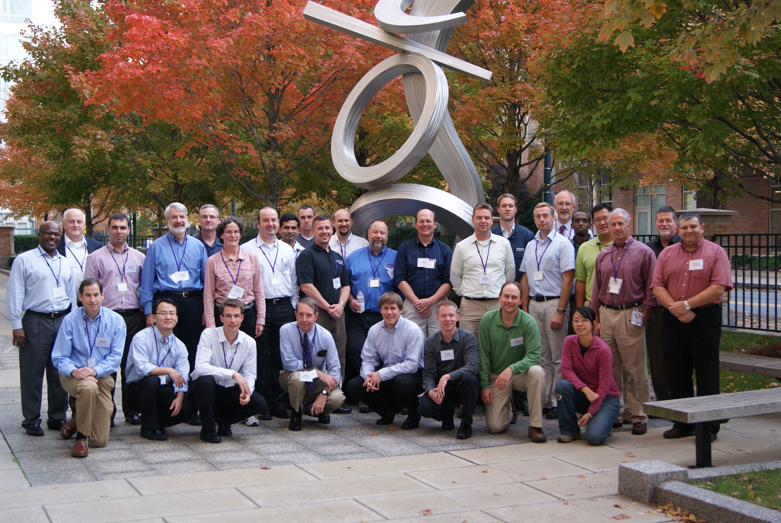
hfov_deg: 37.8
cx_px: 390
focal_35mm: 52
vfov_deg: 25.8
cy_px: 262
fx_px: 1140
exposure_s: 1/60
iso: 125
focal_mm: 35
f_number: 4.5
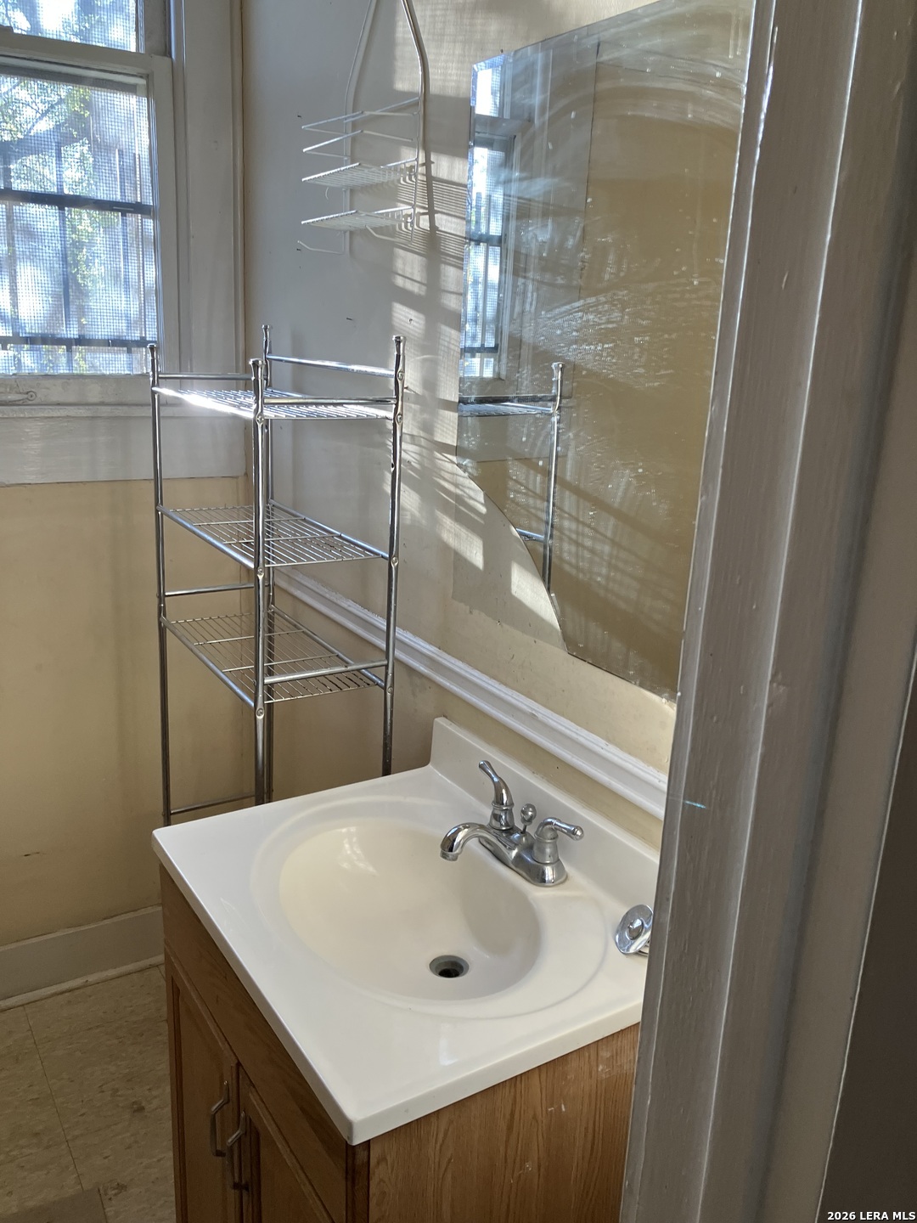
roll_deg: -1.9
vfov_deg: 63.4
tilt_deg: -15.2
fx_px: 989
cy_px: 612
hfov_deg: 49.7
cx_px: 458
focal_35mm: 28
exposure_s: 1/118
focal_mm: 3.99
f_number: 1.8
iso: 80
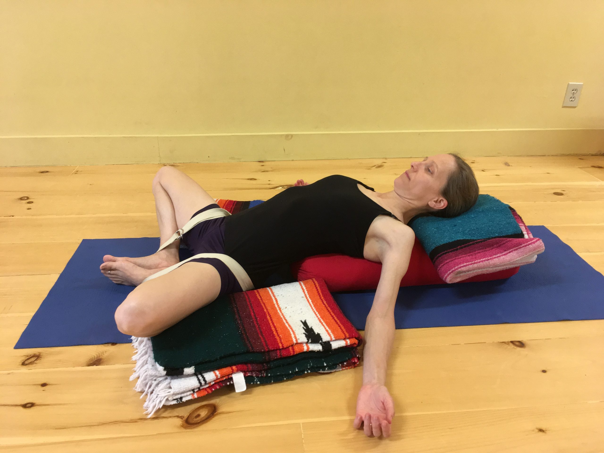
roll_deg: -0.6
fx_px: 506
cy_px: 226
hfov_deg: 61.7
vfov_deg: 48.2
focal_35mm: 29
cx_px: 302
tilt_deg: -25.6
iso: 160
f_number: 2.2
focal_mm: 4.15
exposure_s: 1/30
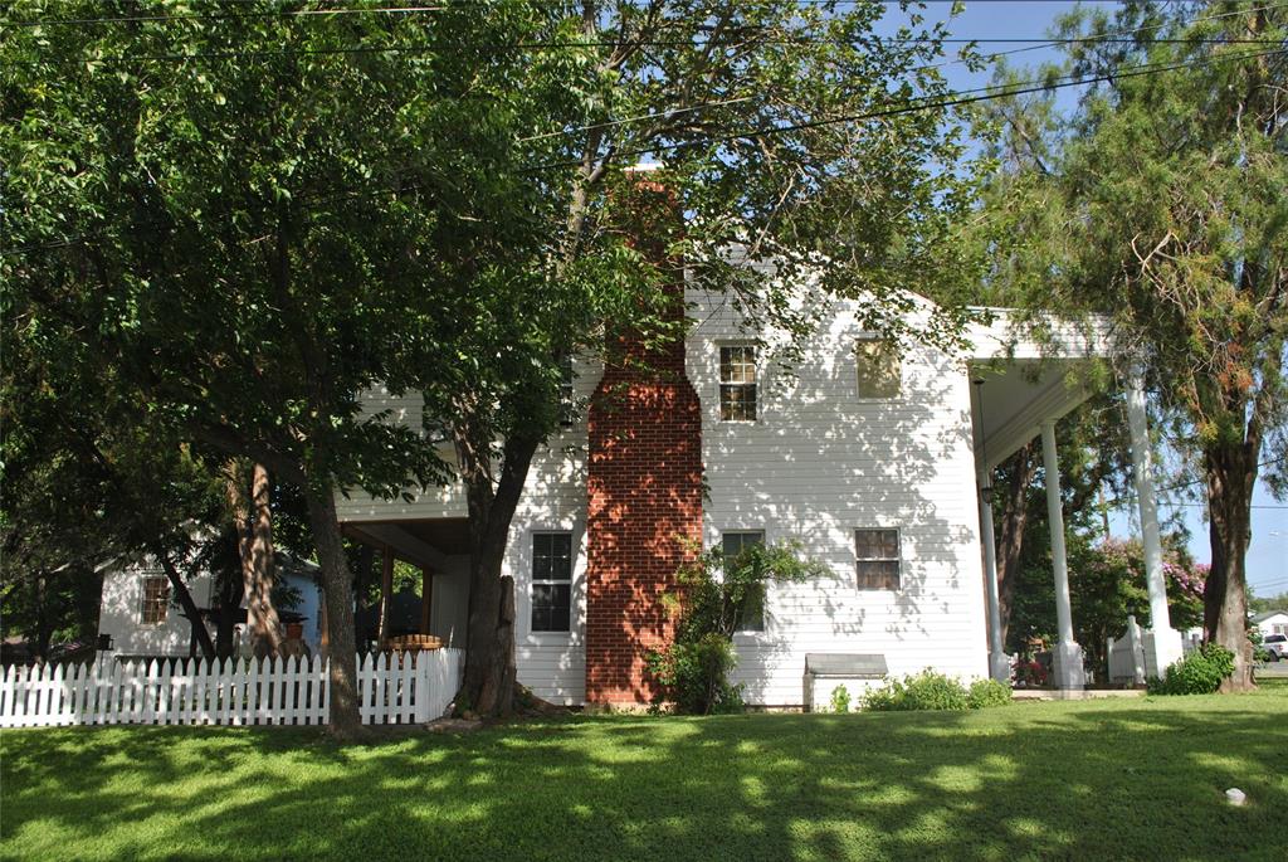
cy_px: 431
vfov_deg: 48.0
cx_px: 644
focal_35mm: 27
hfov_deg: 67.3
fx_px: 967
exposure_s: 1/200
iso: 100
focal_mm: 18
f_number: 8
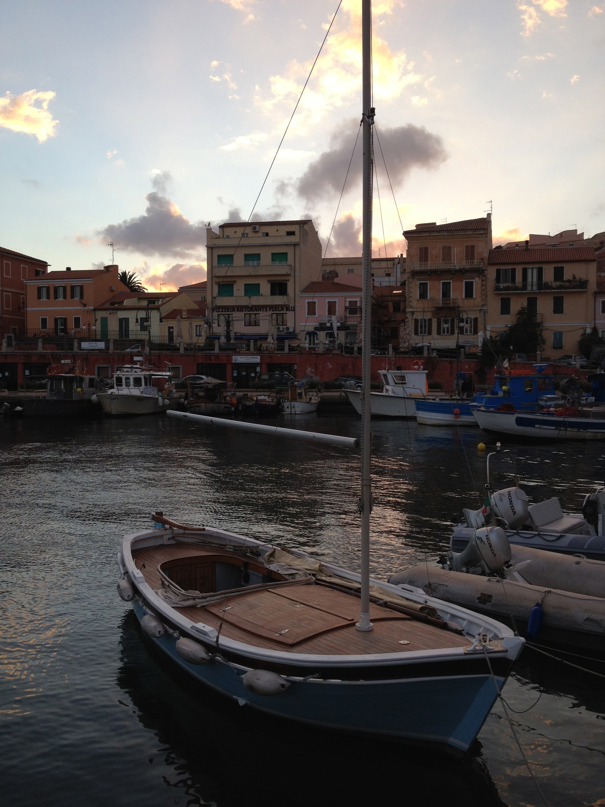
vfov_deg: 52.6
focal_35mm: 35
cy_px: 404
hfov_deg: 40.7
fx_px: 816
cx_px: 302
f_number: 2.4
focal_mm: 4.28
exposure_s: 1/315
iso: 64
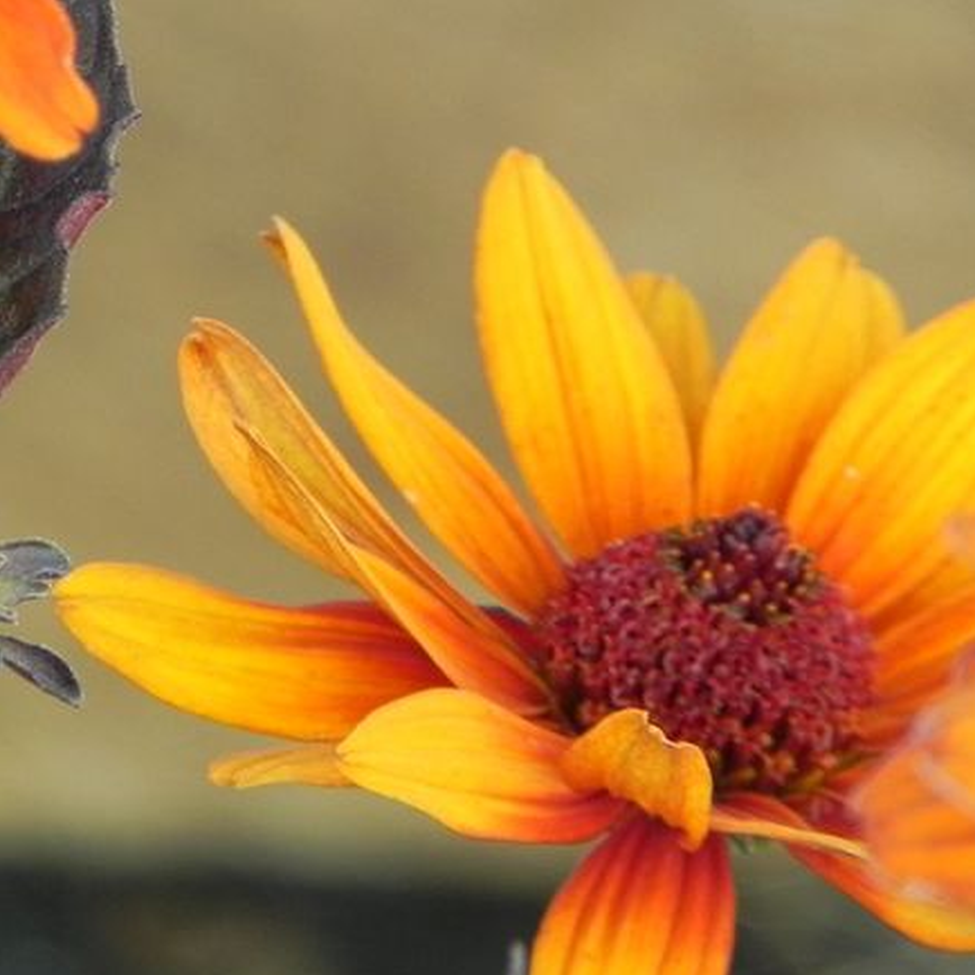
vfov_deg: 1.9
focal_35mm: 923
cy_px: 283
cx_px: -98
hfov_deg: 1.9
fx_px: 29413
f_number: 5
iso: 160
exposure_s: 1/100
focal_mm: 75.7
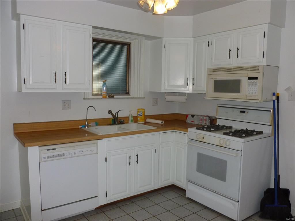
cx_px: 148
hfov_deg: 63.4
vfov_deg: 49.7
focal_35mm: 28
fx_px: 239
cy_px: 110
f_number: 3.3
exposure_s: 1/60
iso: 160
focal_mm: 5
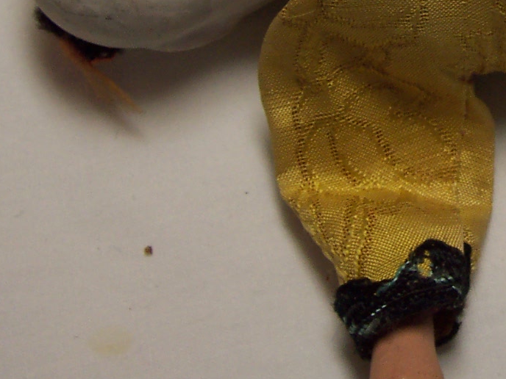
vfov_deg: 16.2
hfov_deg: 20.9
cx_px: 555
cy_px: -4
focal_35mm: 89
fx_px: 1301
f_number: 2.8
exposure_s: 1/60
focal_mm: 5.6
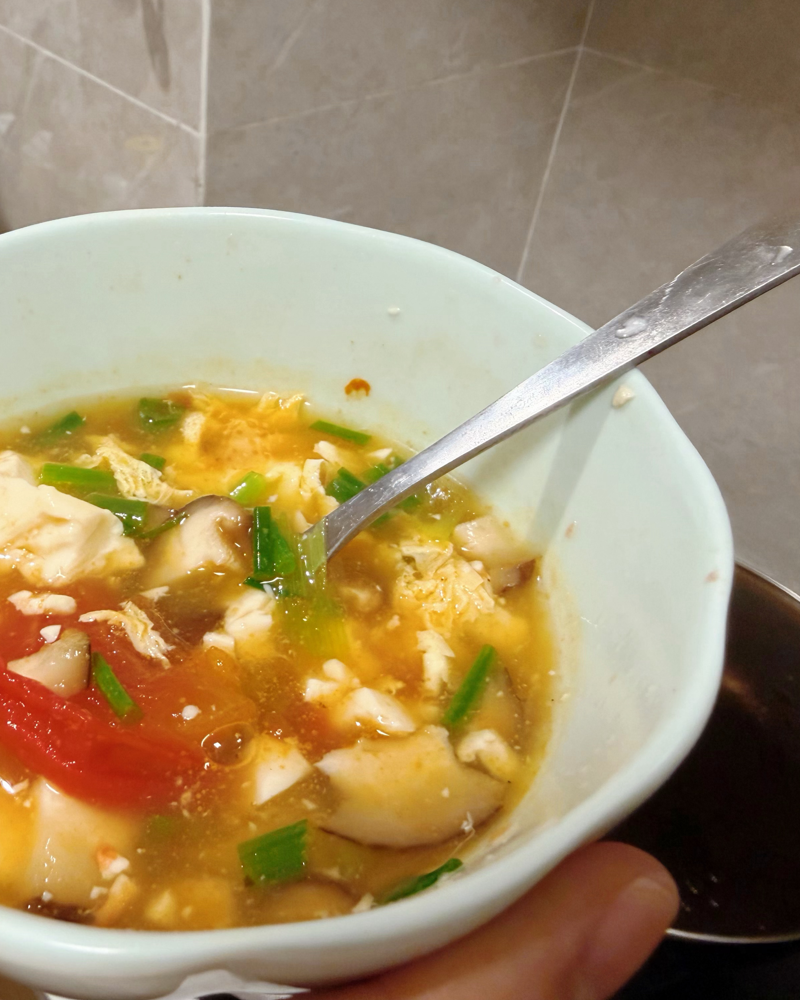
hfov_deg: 42.8
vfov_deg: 52.8
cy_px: 498
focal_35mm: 34
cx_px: 267
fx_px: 1006
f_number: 1.5
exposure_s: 1/60
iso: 125
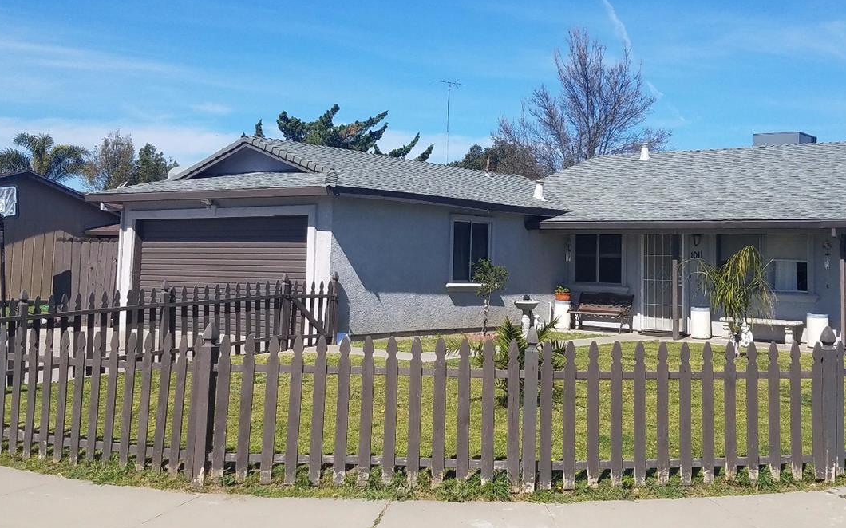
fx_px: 899
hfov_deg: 50.1
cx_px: 498
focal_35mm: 39
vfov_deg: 32.3
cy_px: 150
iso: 50
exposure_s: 1/3432
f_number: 1.7
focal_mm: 4.2
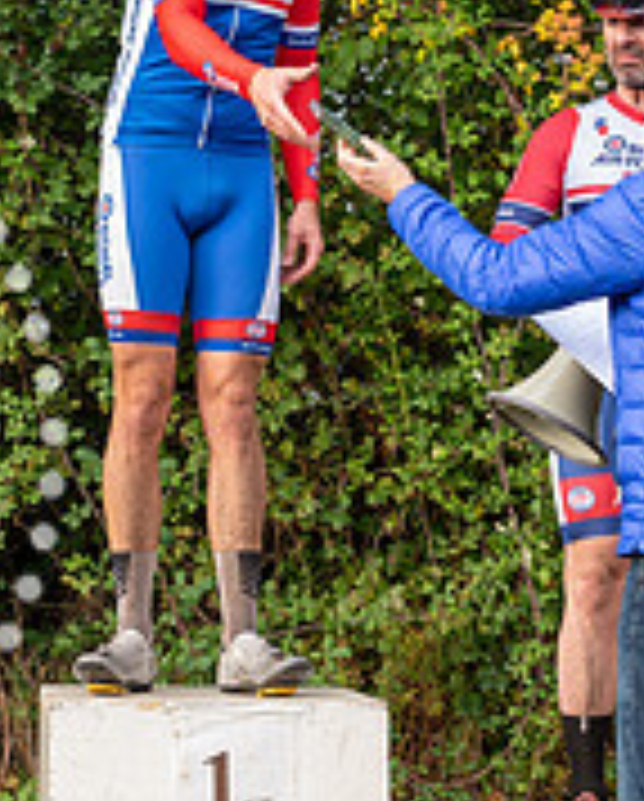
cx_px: 125
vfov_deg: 16.6
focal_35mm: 114
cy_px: 66
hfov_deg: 13.5
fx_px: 2709
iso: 200
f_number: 5.6
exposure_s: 1/125
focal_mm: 32
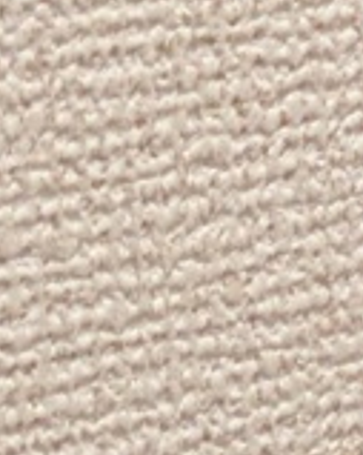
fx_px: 4046
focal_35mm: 301
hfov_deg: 5.1
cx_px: 635
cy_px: 990
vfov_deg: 6.2
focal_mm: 5.43
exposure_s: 1/40
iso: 436
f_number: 1.89
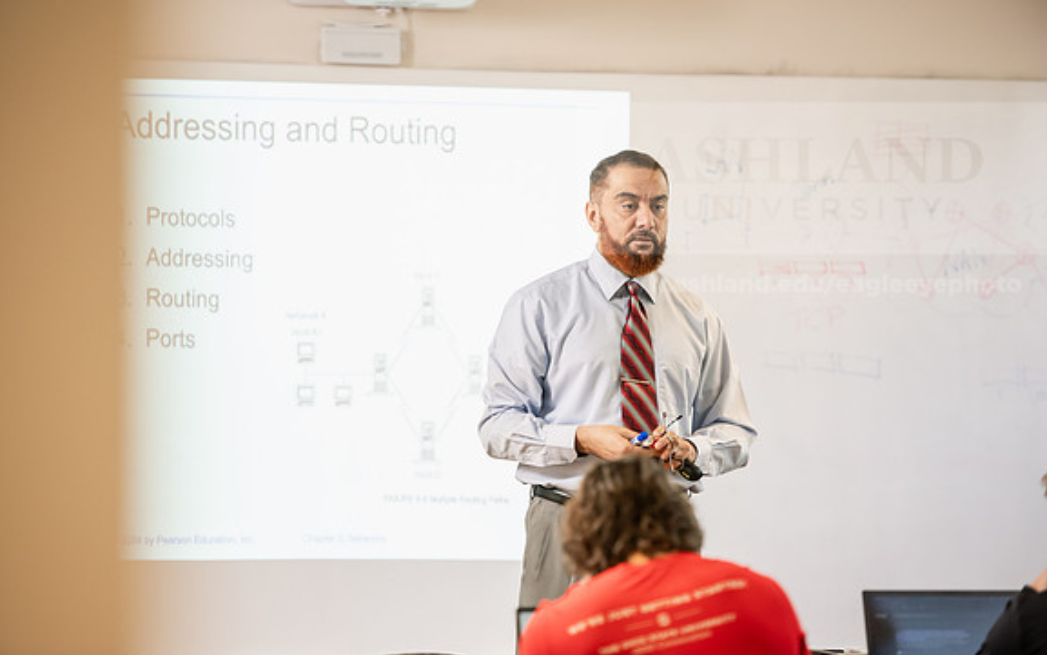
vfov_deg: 7.8
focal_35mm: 169
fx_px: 4824
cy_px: 322
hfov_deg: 12.4
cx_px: 523
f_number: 2.8
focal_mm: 165
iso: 1250
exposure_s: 1/200
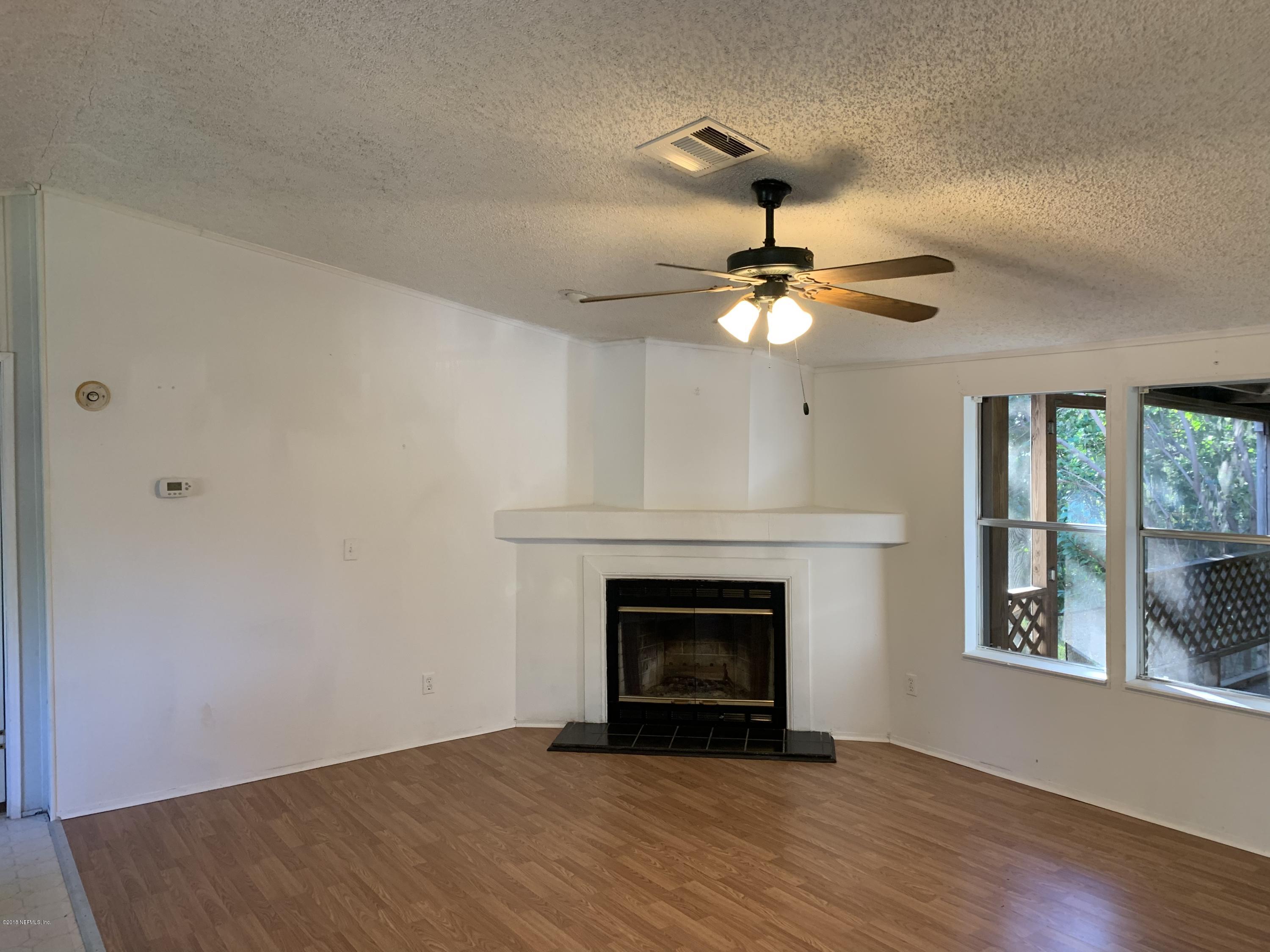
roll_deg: +0.6
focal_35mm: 26
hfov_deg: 67.3
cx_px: 635
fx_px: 954
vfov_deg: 53.1
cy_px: 476
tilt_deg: +1.5
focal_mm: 4.25
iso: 100
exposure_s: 1/60
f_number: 1.8
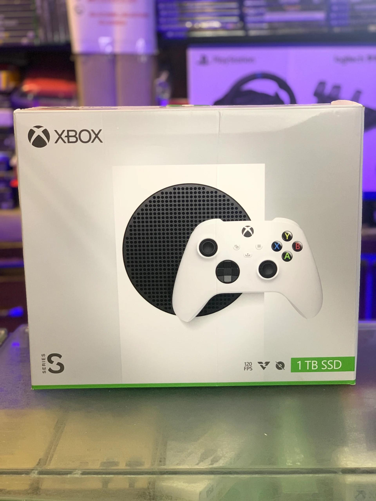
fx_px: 753
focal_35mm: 52
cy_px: 250
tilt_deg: -13.4
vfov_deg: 36.8
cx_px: 188
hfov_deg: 28.0
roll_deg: +0.9
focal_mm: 6
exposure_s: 1/50
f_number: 2.4
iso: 200
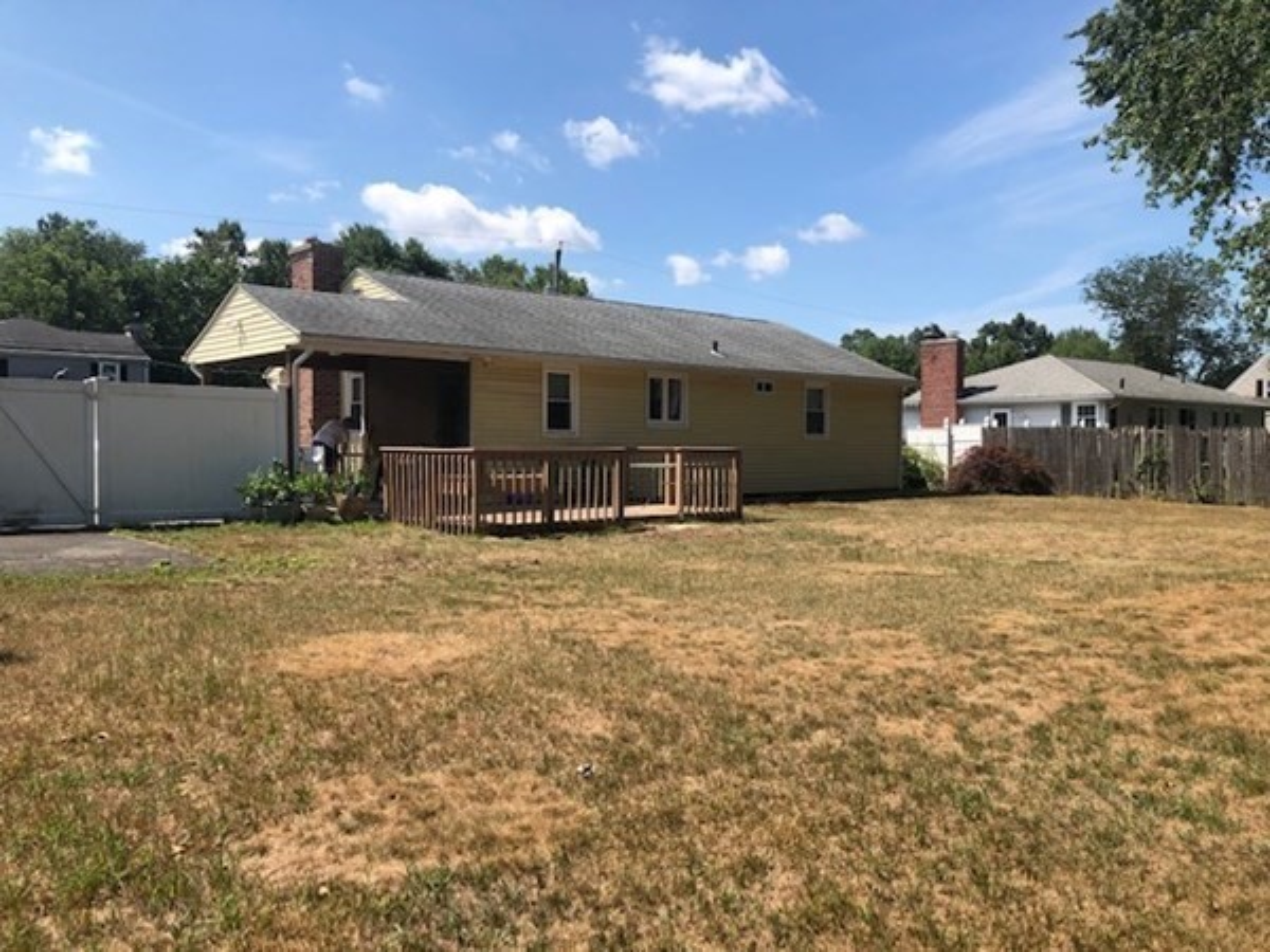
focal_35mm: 28
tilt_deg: -2.5
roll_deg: -1.4
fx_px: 1027
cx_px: 635
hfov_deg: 63.4
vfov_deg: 49.7
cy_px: 476
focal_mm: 3.99
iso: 20
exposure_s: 1/1919
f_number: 1.8
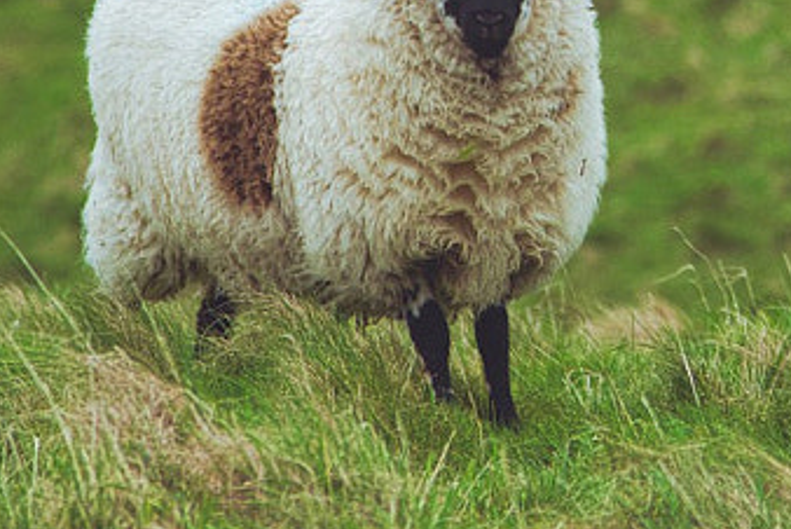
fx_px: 12491
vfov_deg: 2.4
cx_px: 880
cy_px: -259
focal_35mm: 568
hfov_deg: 3.6
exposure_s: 1/640
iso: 400
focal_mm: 120
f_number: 4
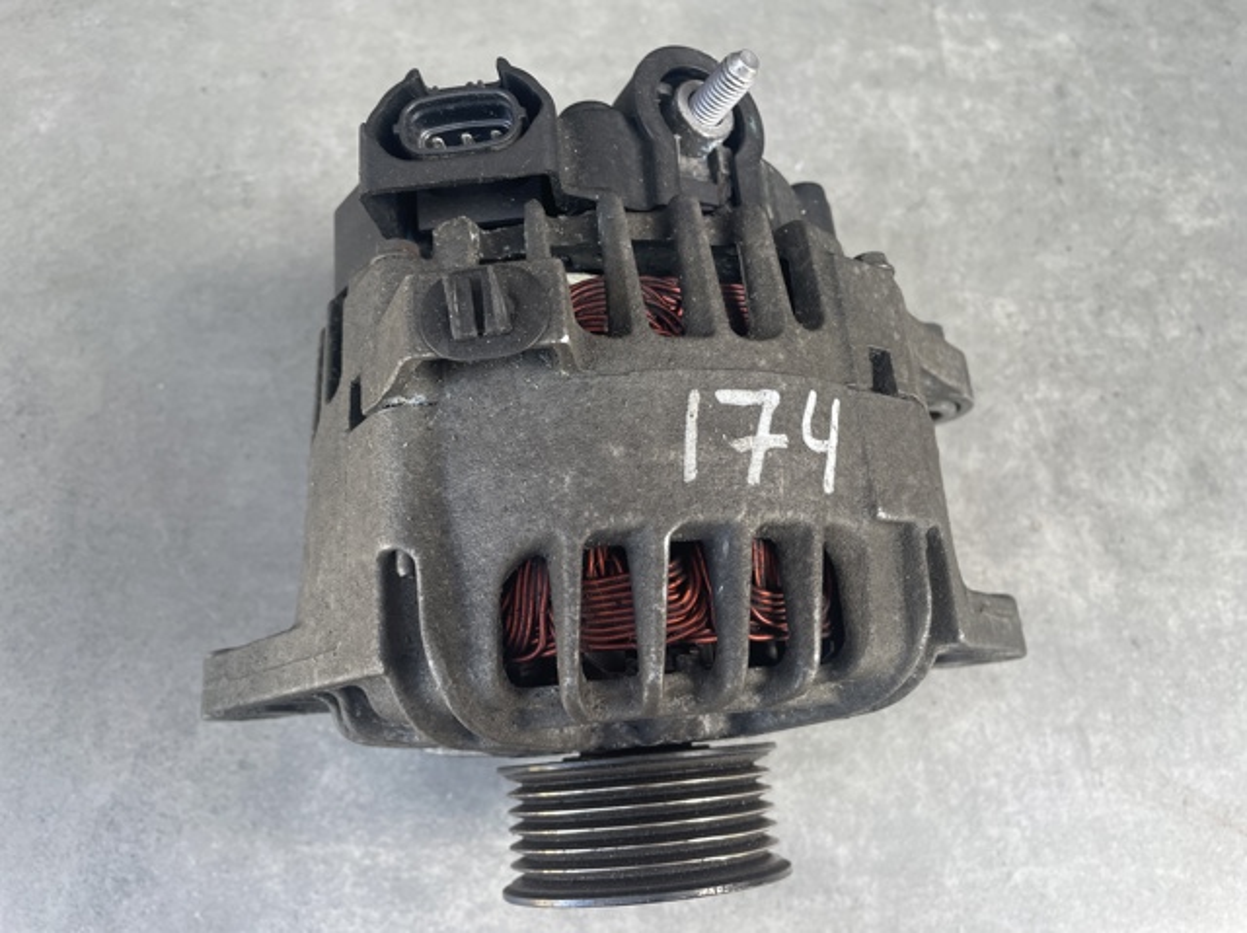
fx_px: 936
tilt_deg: -74.9
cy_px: 466
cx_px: 624
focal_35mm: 26
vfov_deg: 53.0
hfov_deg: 67.3
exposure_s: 1/121
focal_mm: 4.2
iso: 64
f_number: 1.6
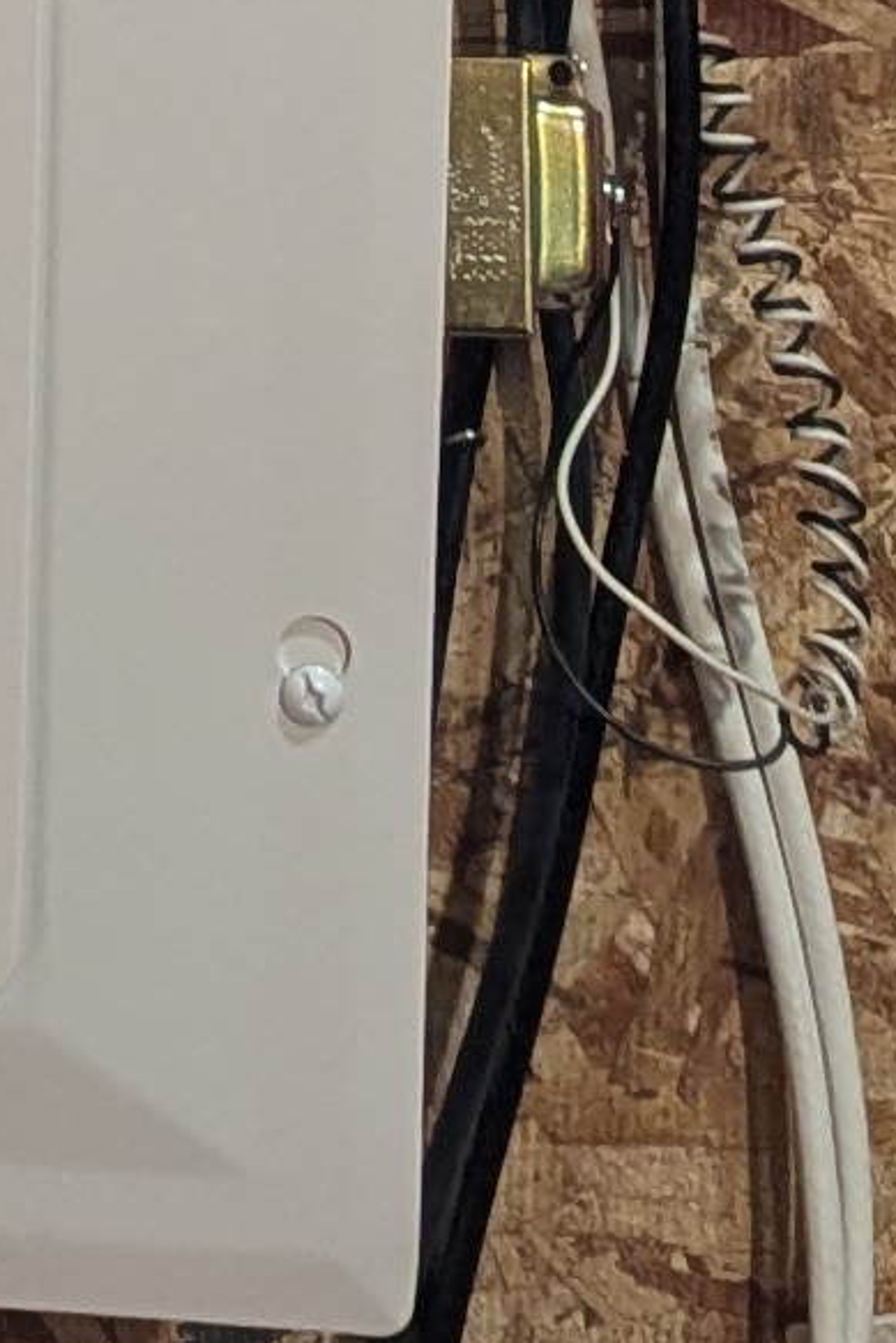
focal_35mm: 175
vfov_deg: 10.7
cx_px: -749
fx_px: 6529
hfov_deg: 7.6
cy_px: -1433
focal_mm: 6.81
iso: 174
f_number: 1.85
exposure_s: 1/25.2
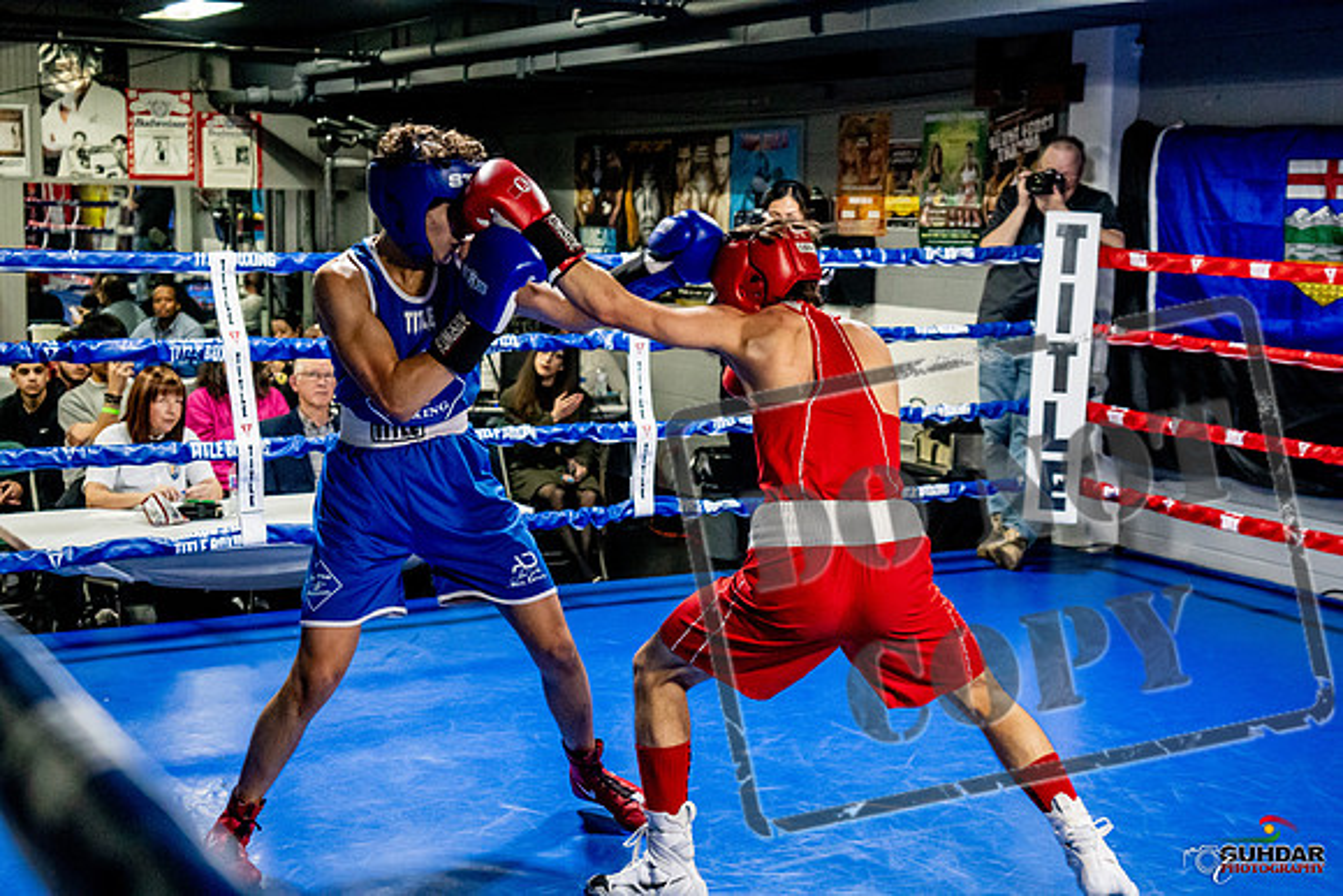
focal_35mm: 52
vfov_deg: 26.0
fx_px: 1940
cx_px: 672
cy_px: 448
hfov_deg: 38.2
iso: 5000
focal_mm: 35
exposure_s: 1/800
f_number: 2.8
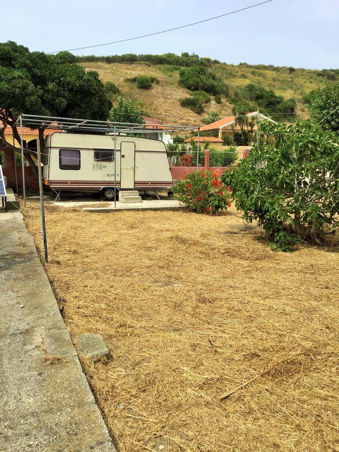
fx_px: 405
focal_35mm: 31
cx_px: 170
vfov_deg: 58.4
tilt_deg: -9.1
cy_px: 226
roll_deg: -0.2
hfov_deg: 45.4
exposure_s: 1/1456
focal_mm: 3.3
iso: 25
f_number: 2.4
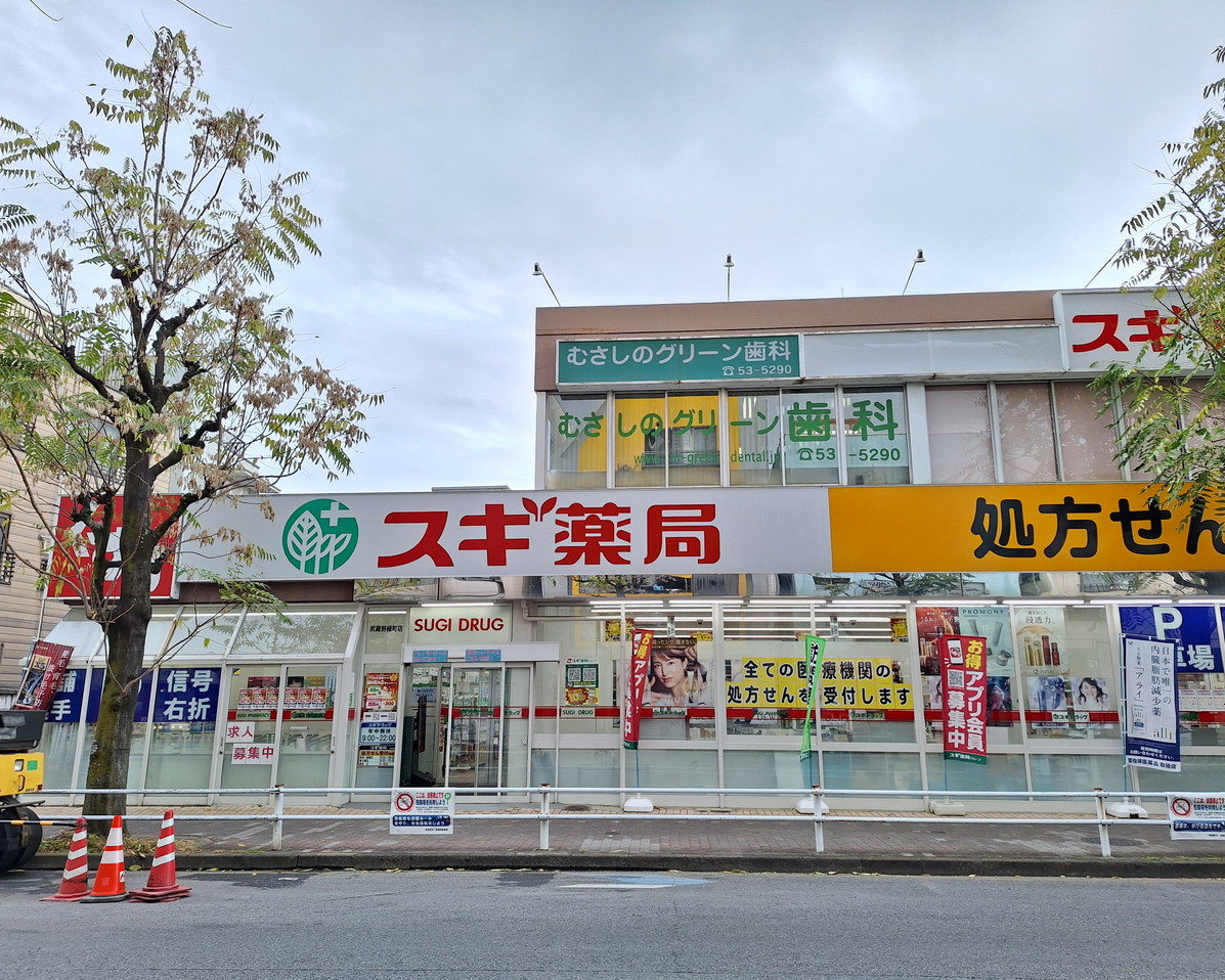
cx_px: 623
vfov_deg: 58.8
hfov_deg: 70.3
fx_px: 870
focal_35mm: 24
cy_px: 490
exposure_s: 1/284
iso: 40
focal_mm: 5.54
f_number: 1.8
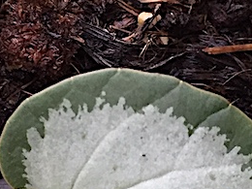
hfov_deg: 14.7
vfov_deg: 11.1
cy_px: 78
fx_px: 976
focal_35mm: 134
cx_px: 113
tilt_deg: -59.5
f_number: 2.2
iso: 125
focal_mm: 4.15
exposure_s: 1/33
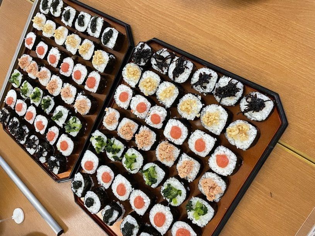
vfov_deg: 53.1
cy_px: 118
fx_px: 237
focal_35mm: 26
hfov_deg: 67.3
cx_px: 158
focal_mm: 4.2
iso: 500
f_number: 1.6
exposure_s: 1/60
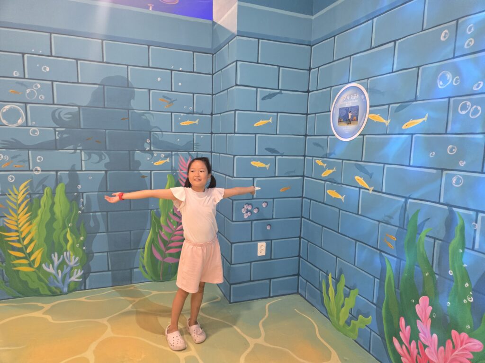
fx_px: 322
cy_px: 182
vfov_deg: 58.9
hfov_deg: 73.9
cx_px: 242
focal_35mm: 23
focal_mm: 5.4
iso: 1000
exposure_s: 1/120
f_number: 1.8
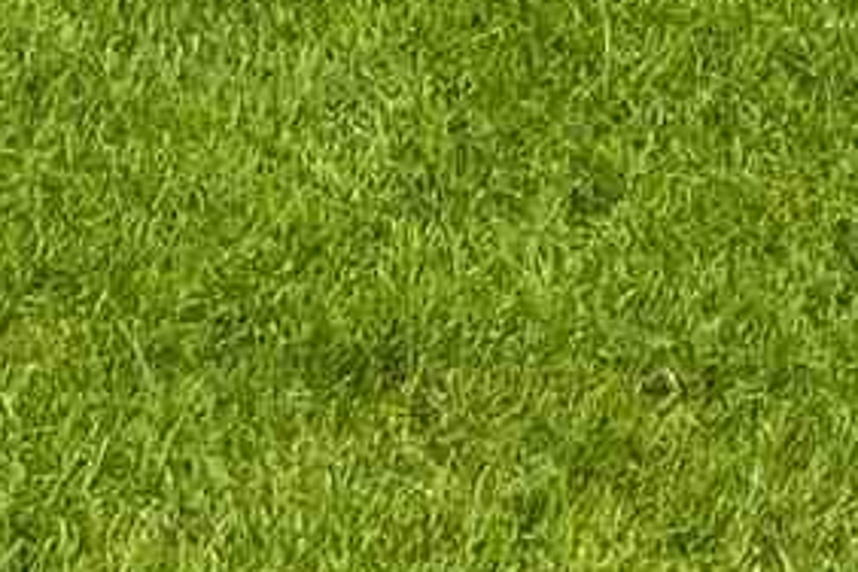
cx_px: 666
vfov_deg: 9.3
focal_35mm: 109
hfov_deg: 18.6
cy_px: -1255
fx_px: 2598
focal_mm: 10
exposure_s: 1/800
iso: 100
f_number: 4
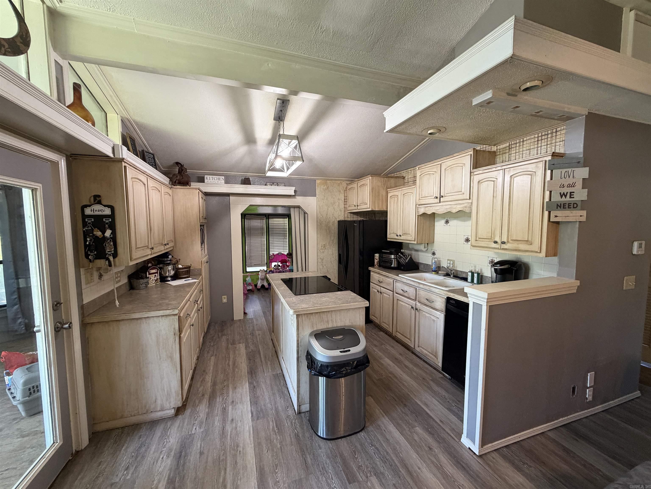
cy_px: 244
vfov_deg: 85.7
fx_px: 263
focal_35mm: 14
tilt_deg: -3.8
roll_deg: +0.3
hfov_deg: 102.1
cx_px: 326
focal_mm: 2.22
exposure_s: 1/60
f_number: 2.2
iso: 250
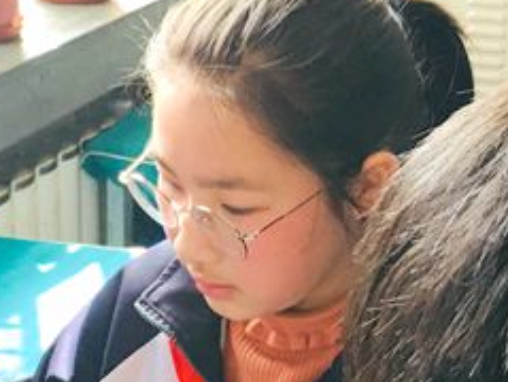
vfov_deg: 13.6
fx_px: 1602
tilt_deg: -17.8
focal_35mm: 109
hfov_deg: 18.0
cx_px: 317
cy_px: 243
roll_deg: -2.0
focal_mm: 4.15
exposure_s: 1/33
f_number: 2.2
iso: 40
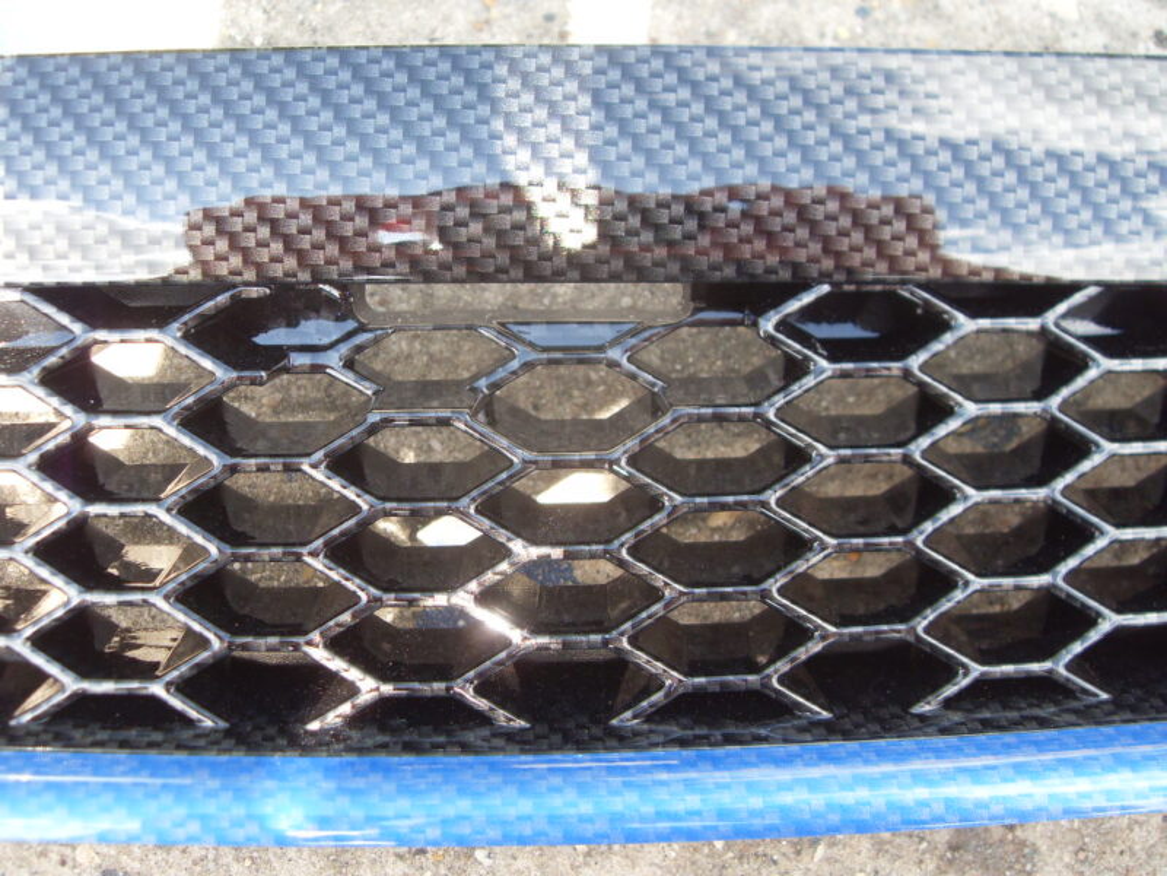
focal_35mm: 35
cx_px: 584
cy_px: 438
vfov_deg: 40.7
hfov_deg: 52.6
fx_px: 1180
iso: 80
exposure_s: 1/180
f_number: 2.8
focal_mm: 6.3
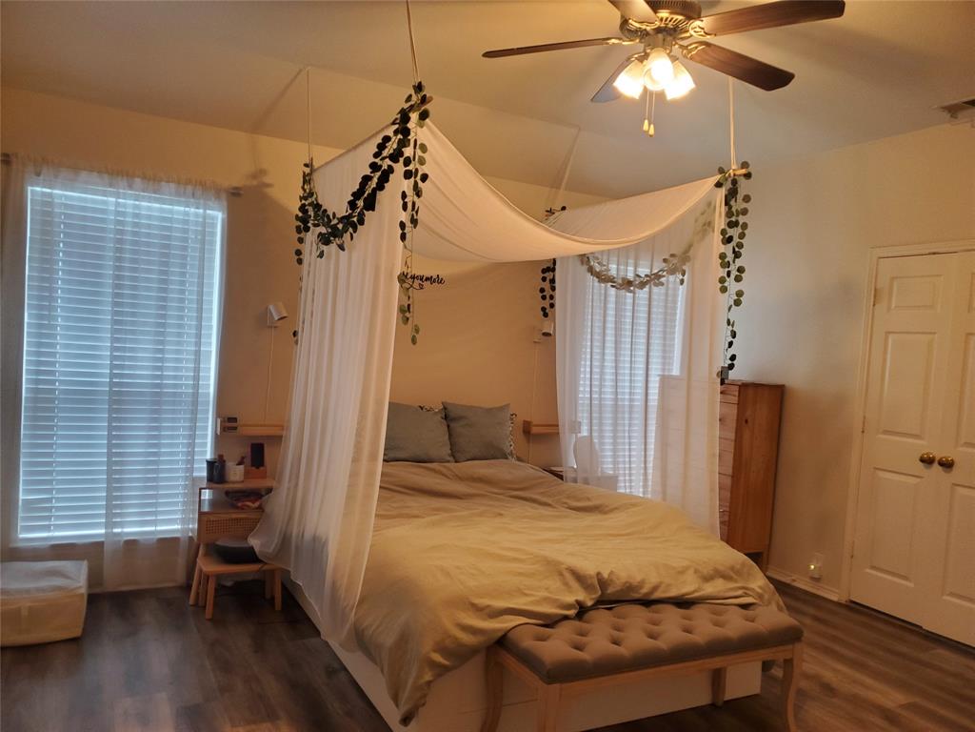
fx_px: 732
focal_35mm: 26
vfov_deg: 53.1
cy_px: 366
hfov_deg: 67.3
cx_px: 488
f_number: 1.5
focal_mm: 4.3
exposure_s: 1/40
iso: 200
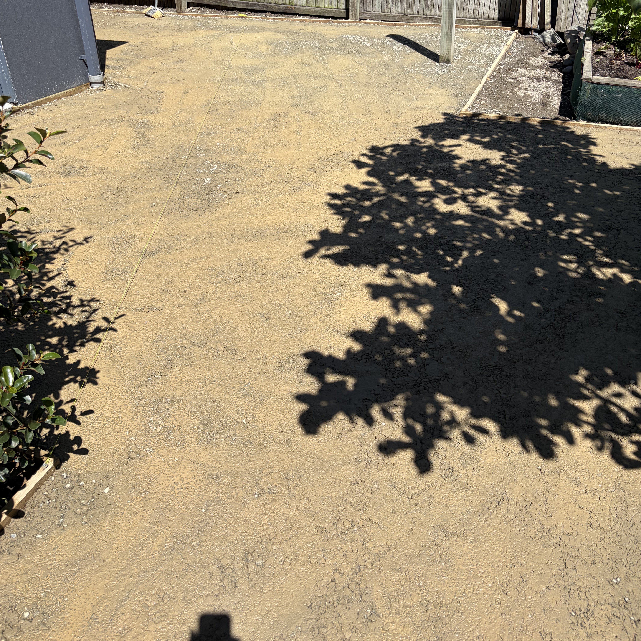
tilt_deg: -28.5
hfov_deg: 52.5
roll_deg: +2.1
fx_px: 649
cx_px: 318
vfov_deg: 51.7
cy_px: 222
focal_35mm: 31
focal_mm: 5.96
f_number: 1.6
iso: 50
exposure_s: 1/4608
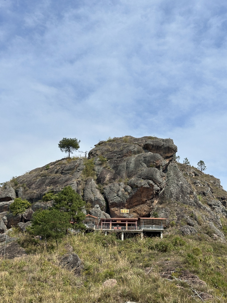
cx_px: 114
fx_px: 420
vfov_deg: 39.7
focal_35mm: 48
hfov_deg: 30.3
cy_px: 152
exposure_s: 1/5882
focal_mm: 6.86
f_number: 1.78
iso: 64
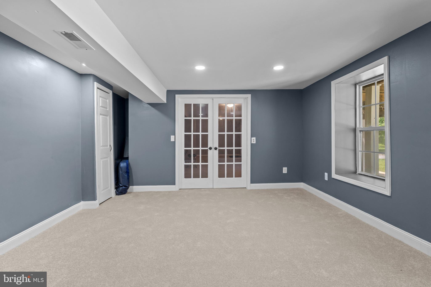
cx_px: 216
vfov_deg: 73.7
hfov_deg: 96.8
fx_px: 191
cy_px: 144
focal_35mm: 16
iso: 400
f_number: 7.1
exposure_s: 1/13
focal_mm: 16
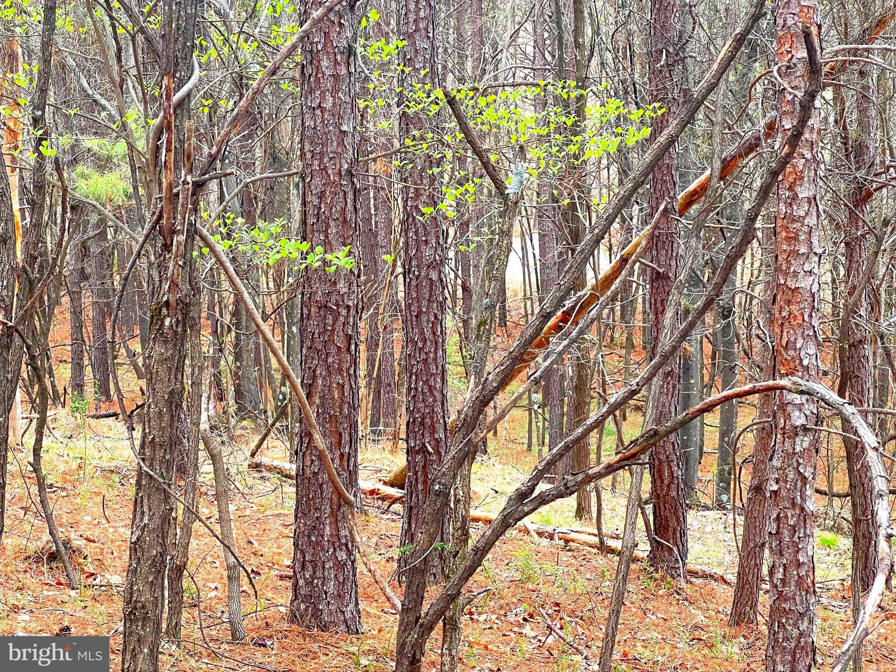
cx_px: 448
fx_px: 1993
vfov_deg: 19.1
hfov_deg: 25.3
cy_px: 336
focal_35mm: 77
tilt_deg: -10.9
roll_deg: +1.2
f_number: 2.8
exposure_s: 1/99
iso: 80
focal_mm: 9
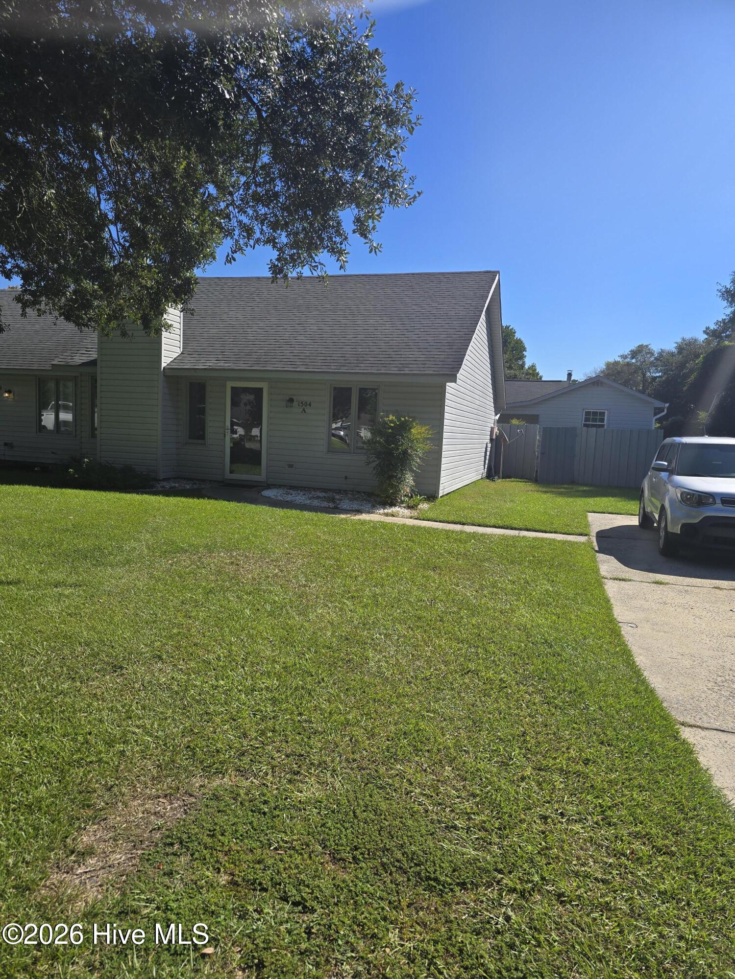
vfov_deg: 73.9
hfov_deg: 58.9
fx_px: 651
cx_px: 368
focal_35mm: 23
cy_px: 490
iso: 12
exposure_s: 1/878
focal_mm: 6.3
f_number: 1.7
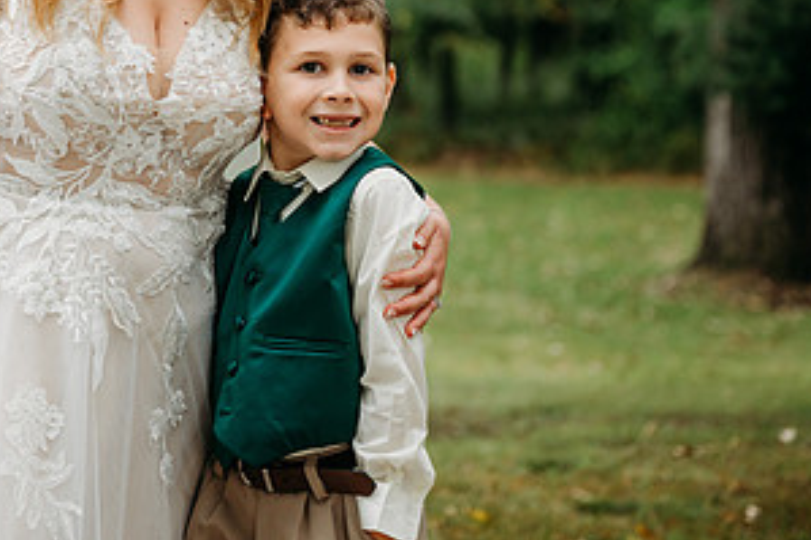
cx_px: 203
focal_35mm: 130
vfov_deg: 10.5
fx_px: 2927
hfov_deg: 15.7
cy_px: 56
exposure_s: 1/400
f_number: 2.8
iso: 200
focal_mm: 67
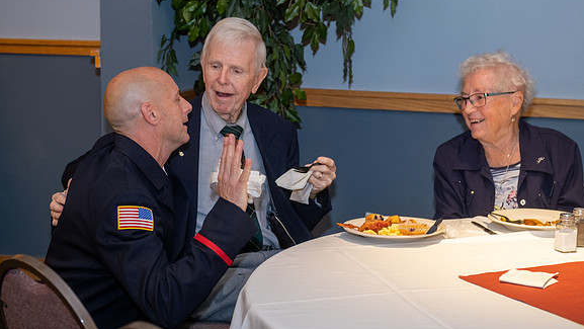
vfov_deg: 15.3
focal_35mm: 79
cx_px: 293
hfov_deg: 26.8
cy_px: 141
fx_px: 1224
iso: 1250
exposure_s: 1/125
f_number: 3.2
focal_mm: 50
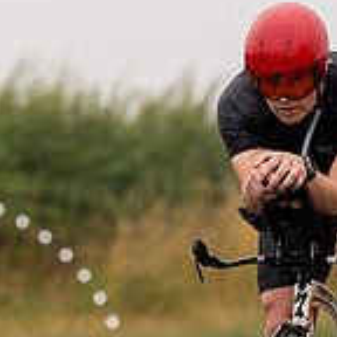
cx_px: 281
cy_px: 287
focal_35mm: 644
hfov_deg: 2.7
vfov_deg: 2.7
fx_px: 7093
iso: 100
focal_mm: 188
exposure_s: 1/1000
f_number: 4
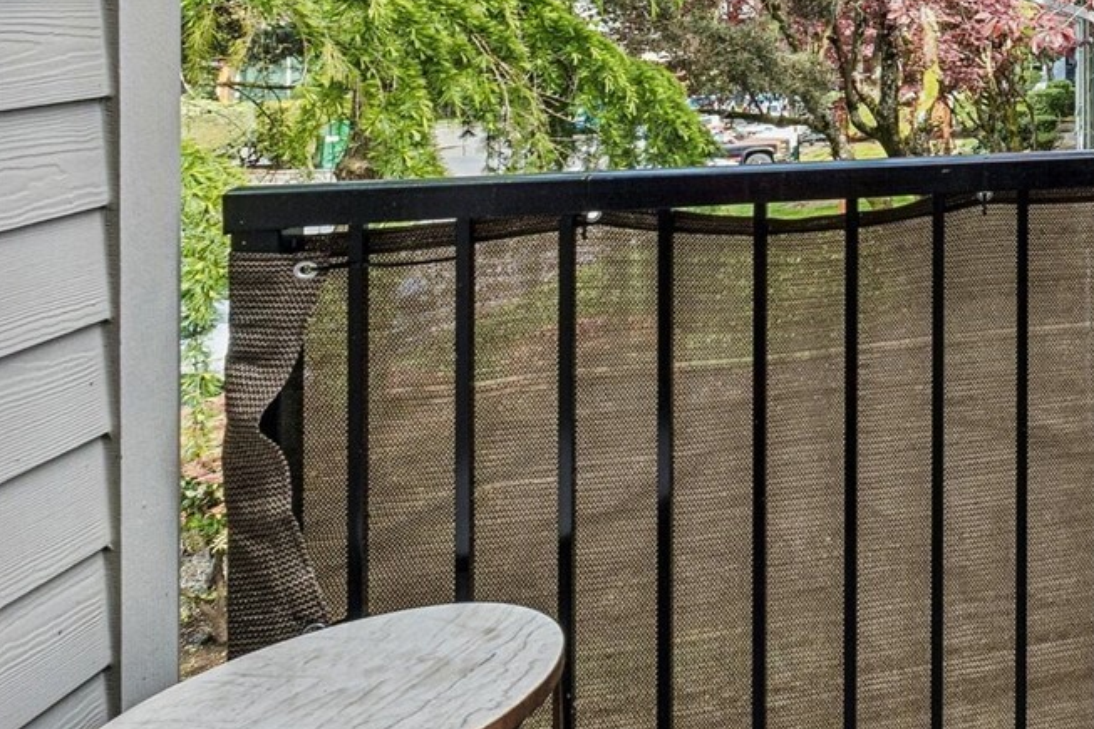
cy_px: -34
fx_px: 1185
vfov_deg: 31.1
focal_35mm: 39
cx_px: 1415
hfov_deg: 34.9
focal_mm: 10
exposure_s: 1/30
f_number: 9
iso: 250
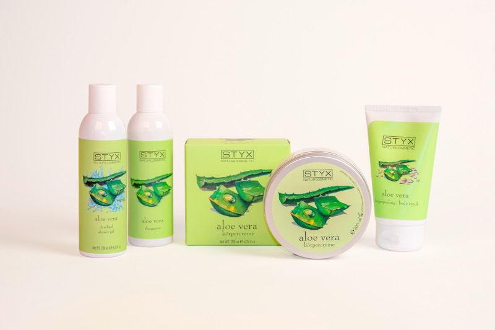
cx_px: 248
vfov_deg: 18.9
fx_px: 990
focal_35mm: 72
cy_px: 165
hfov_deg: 28.1
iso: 1000
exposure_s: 1/125
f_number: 4
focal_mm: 48
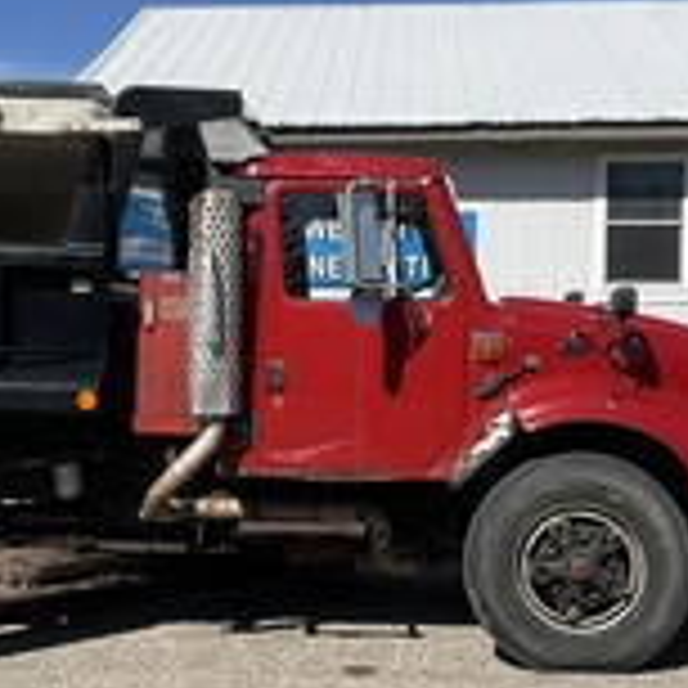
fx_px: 1507
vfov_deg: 25.7
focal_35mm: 67
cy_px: 400
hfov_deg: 25.7
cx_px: 319
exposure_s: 1/2801
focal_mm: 3
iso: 25
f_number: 1.8
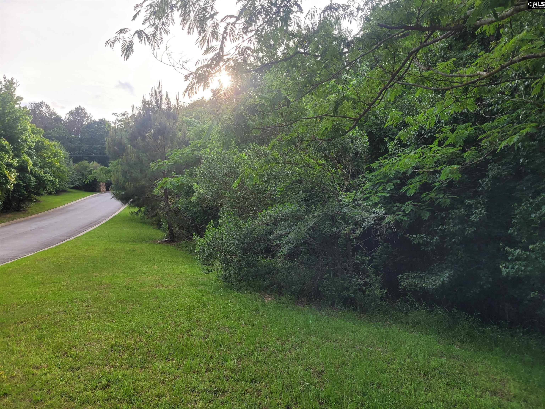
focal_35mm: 26
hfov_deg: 67.3
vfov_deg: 53.1
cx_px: 272
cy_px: 204
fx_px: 409
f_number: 1.8
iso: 40
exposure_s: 1/432
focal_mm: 5.4
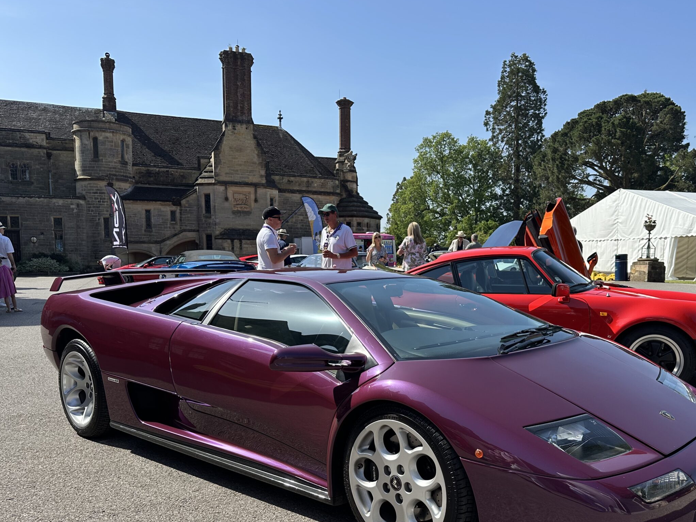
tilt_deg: -2.6
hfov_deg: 59.7
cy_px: 317
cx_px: 397
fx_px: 603
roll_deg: +1.3
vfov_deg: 46.5
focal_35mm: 30
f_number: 1.78
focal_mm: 6.86
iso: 80
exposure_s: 1/2882
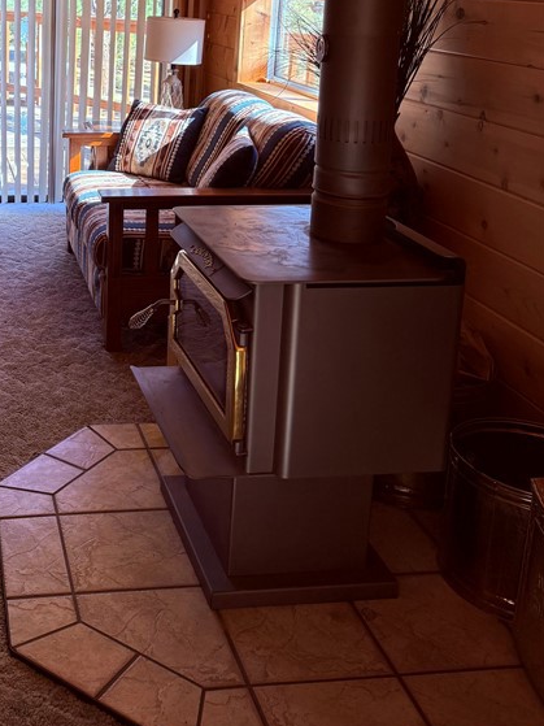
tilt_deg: -9.9
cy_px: 142
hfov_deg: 31.3
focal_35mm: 44
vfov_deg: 41.1
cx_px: 49
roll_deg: +0.2
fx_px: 922
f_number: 1.78
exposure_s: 1/183
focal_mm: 6.76
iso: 100
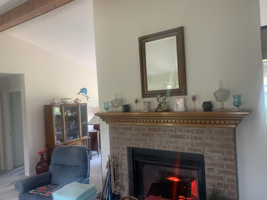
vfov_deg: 53.1
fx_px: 201
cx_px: 134
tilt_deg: -0.9
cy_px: 100
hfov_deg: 67.3
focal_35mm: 26
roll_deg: +2.4
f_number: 1.8
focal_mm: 4.25
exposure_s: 1/60
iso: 320
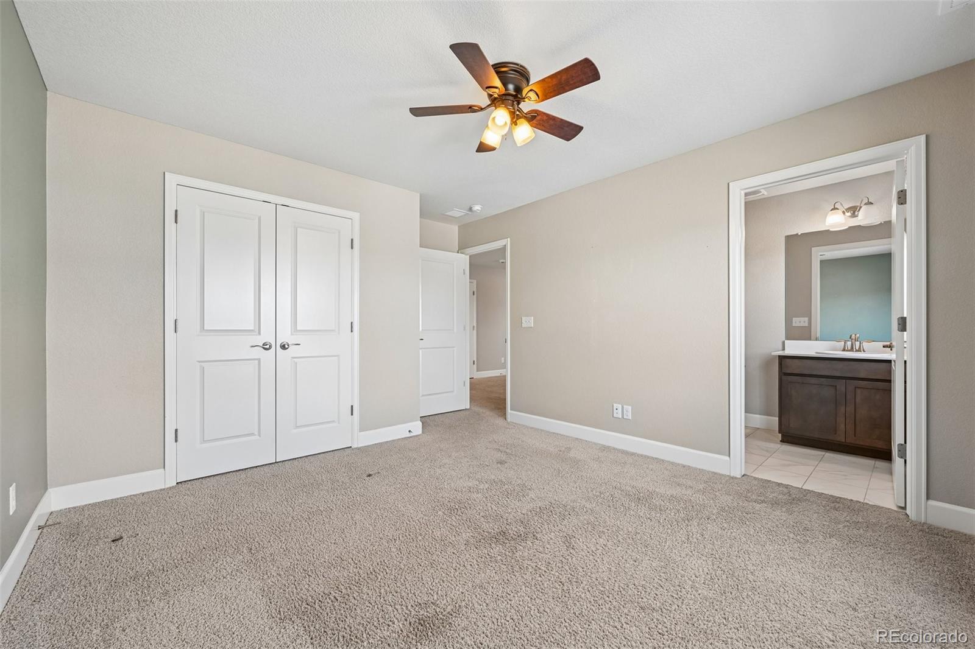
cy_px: 324
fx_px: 379
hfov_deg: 104.3
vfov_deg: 81.2
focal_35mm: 14
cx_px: 488
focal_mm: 14
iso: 400
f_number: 10
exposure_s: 1/15
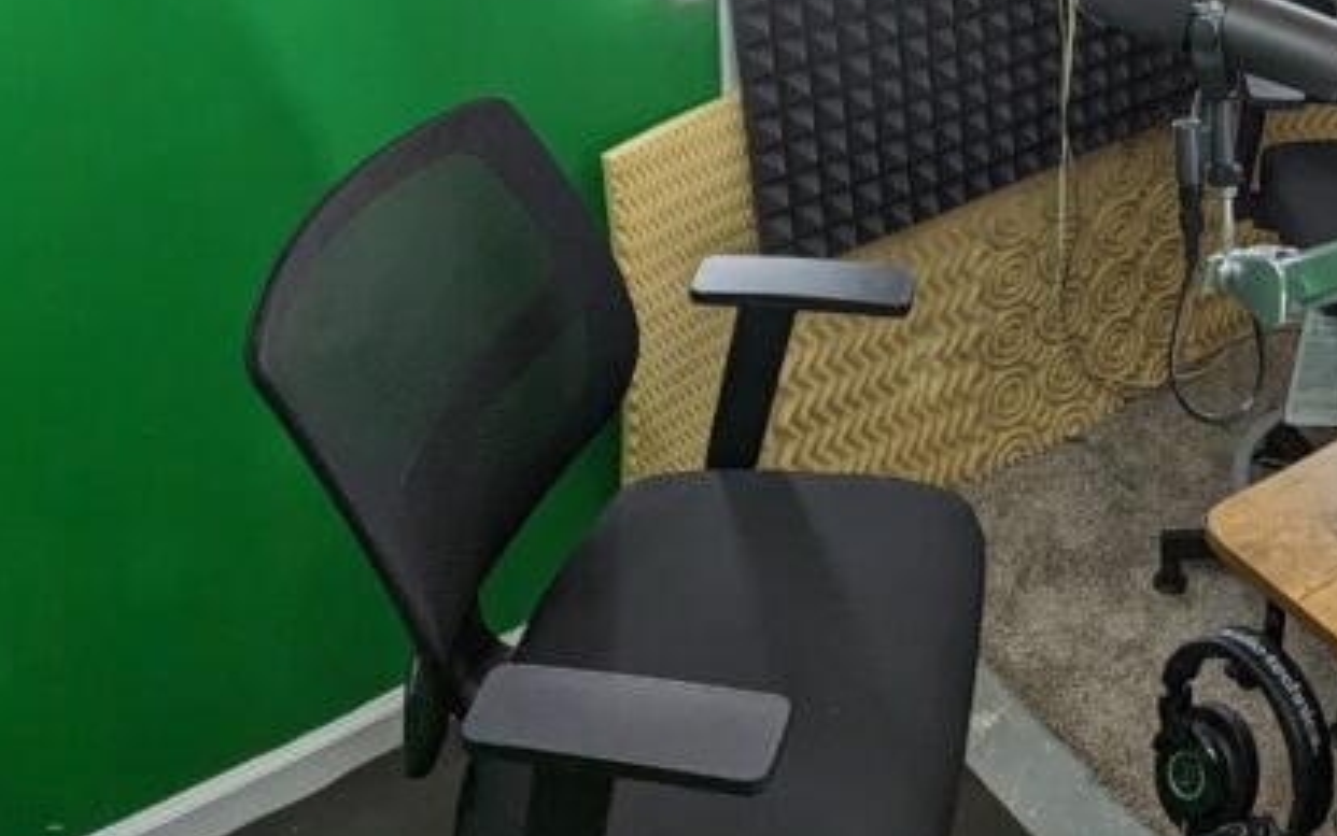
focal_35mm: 42
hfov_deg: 45.1
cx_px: 1046
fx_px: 1531
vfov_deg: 28.7
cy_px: 5
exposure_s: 1/120
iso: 133
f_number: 2.2
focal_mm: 2.35
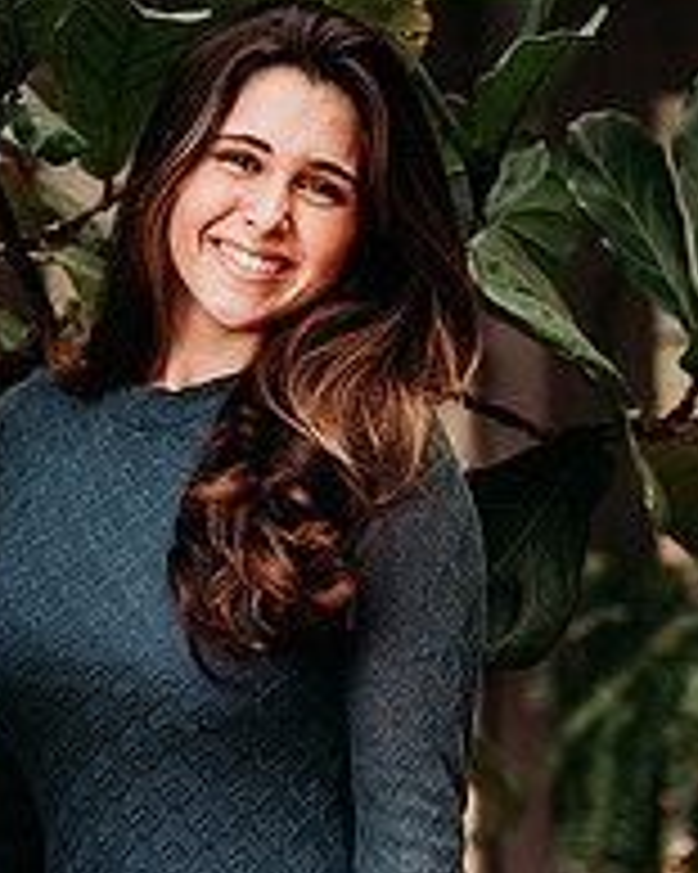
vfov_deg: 10.4
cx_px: 257
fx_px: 4781
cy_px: 418
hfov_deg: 8.3
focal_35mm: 185
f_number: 2.2
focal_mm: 85
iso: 400
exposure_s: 1/320
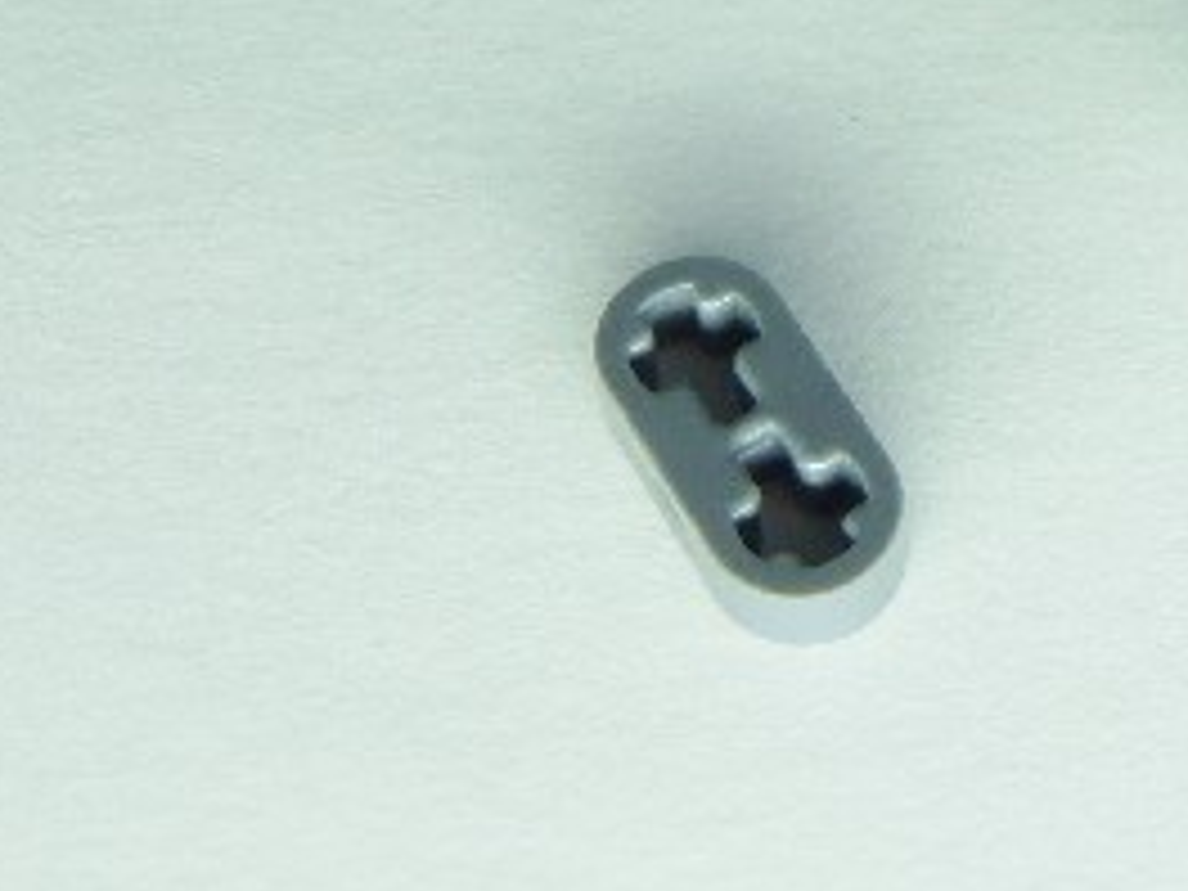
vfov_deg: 13.2
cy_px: -418
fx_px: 3638
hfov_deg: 17.8
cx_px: 1336
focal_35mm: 106
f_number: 3
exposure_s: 1/60
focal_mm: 6.2
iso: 100
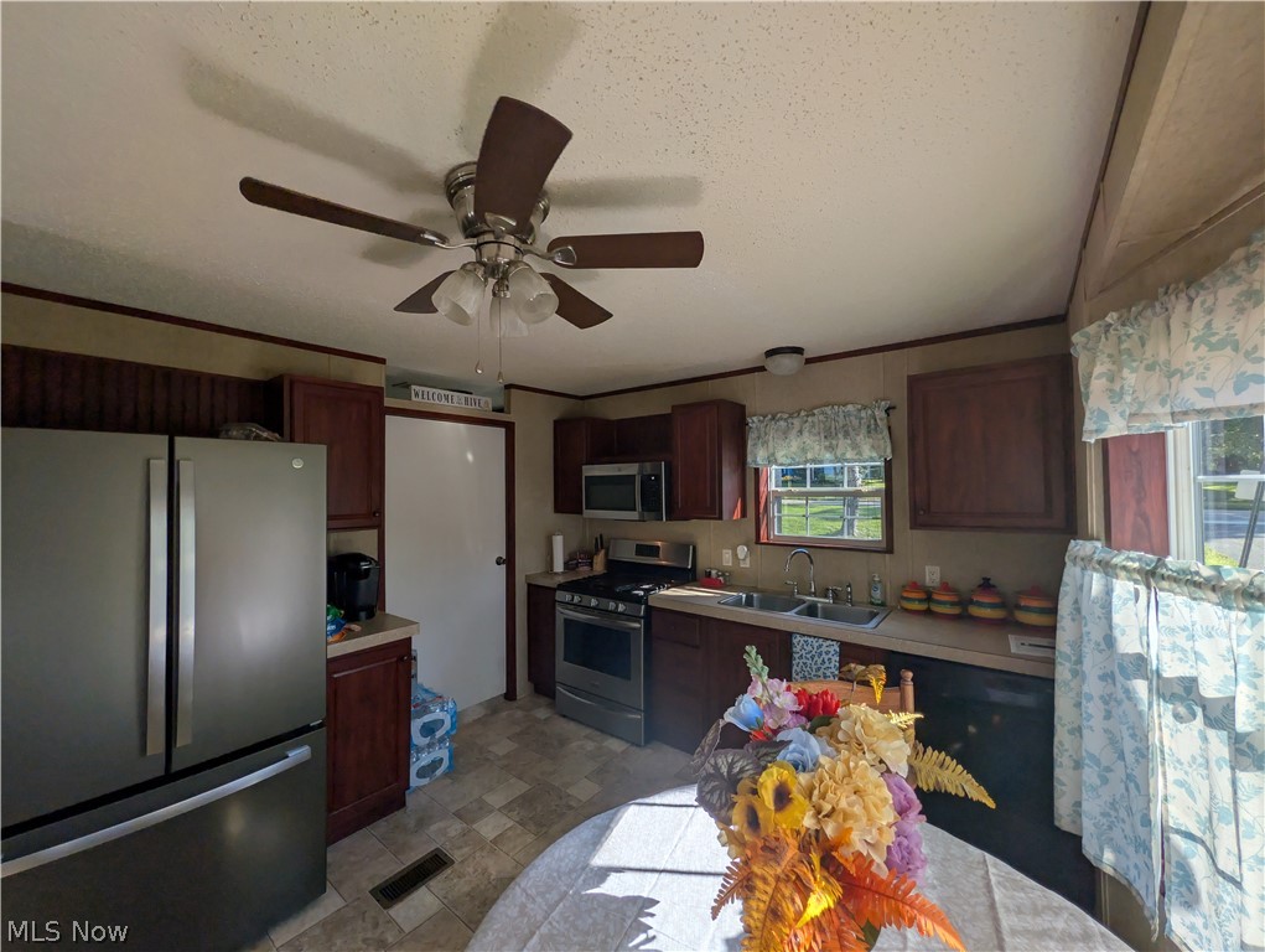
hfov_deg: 110.5
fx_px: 439
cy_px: 476
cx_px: 632
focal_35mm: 12
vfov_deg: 94.6
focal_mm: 2.02
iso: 69
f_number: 1.7
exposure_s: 1/1399
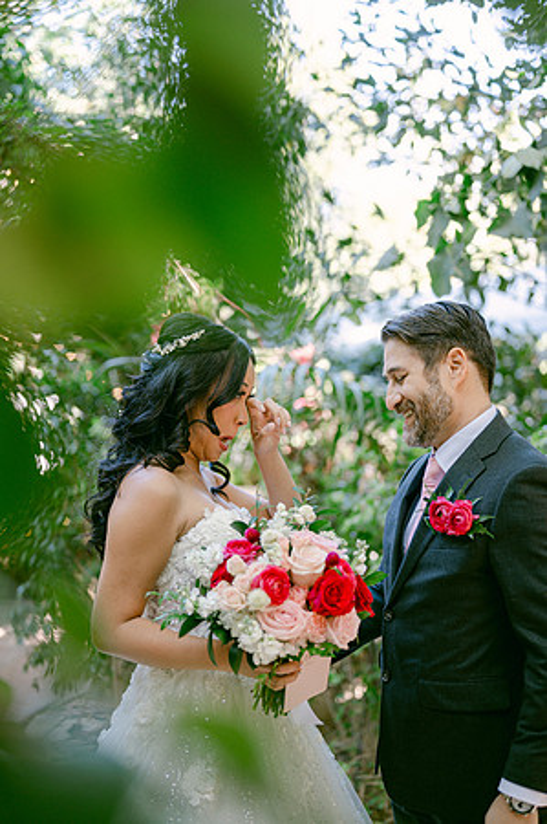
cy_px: 412
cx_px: 274
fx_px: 1142
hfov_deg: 26.9
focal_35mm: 50
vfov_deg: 39.6
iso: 110
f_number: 1.8
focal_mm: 50
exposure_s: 1/125
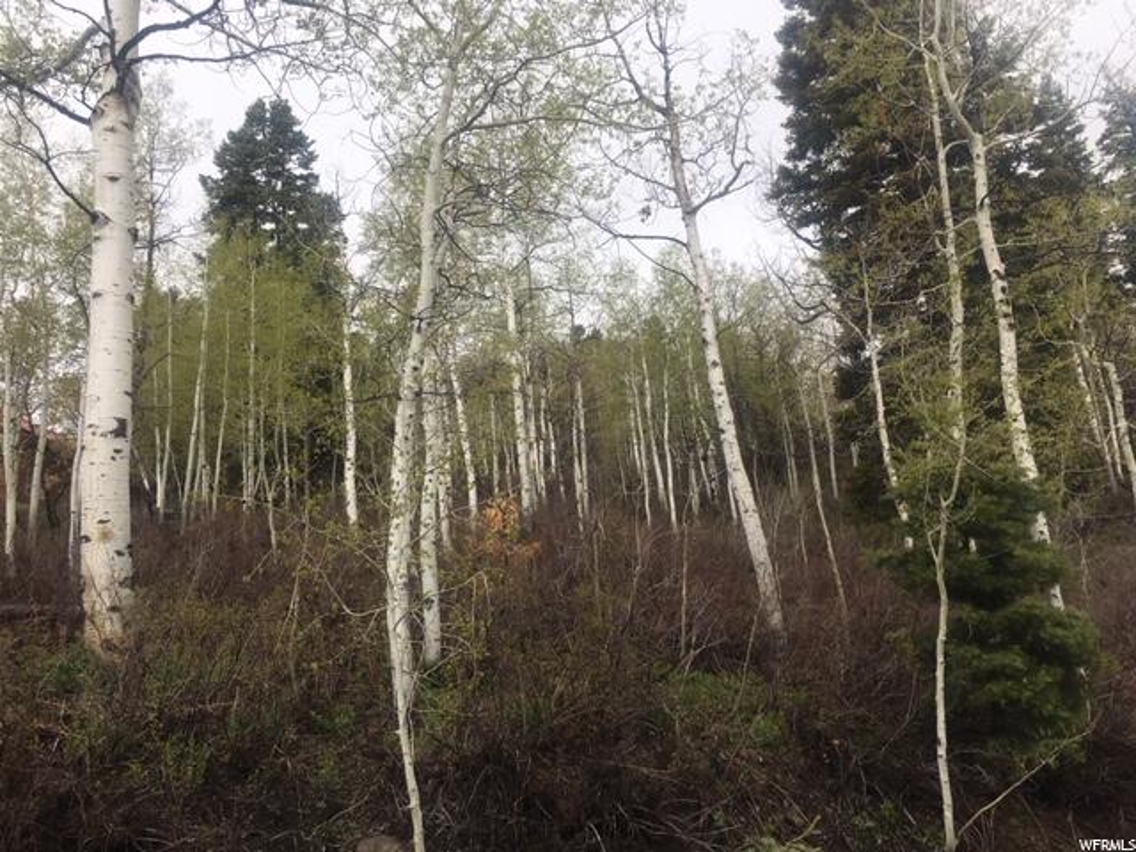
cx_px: 568
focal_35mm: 29
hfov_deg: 61.7
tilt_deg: +16.3
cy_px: 426
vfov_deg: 48.2
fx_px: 952
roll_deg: +2.4
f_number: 2.2
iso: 25
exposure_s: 1/250
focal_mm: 4.15
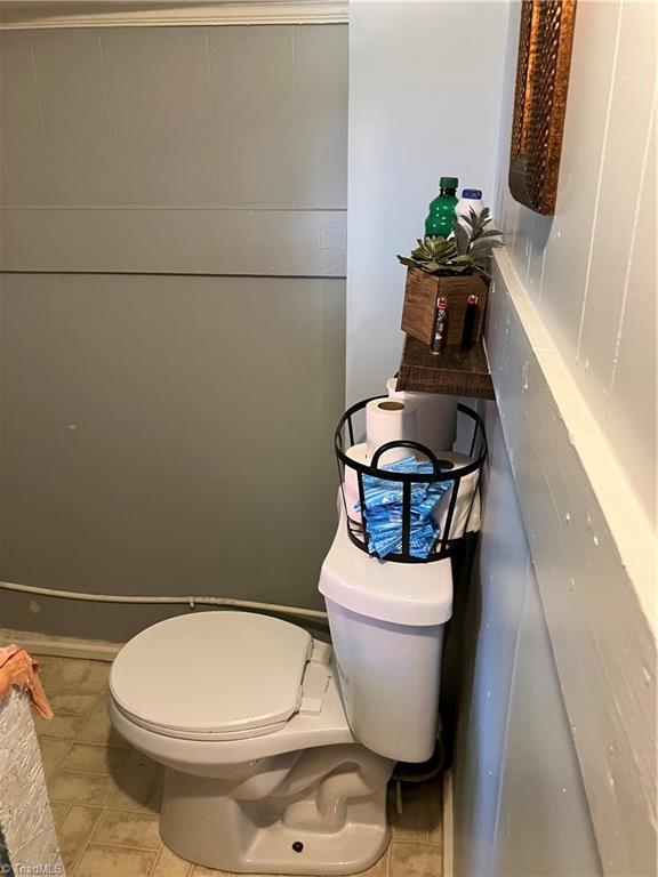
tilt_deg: -22.7
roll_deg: -0.6
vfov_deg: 63.4
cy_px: 438
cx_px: 329
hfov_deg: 49.7
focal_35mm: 28
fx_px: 710
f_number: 1.8
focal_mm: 3.99
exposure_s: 1/60
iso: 320
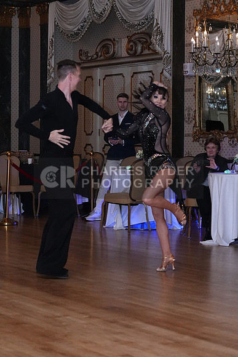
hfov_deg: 15.5
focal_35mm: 88
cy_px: 178
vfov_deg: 23.1
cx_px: 119
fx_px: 872
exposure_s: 1/200
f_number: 4
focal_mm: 59
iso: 5000
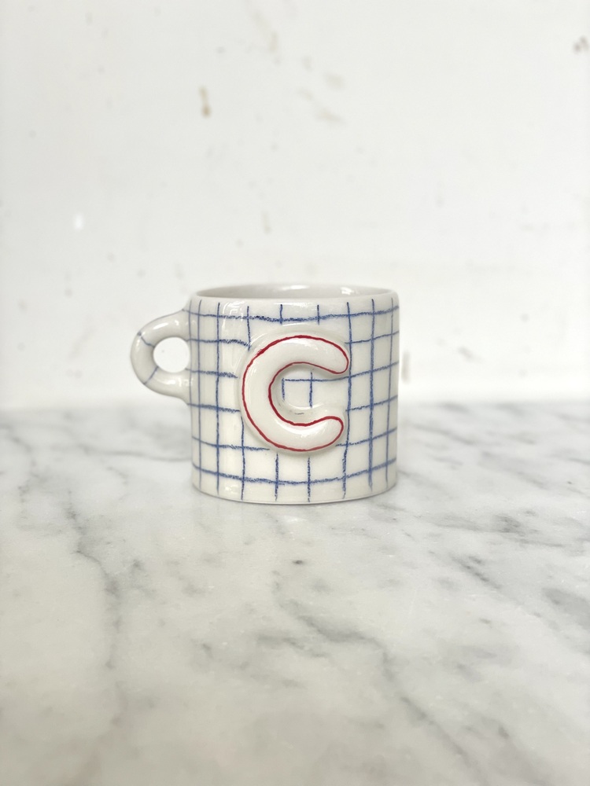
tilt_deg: -9.1
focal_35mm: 52
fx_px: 1182
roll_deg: +0.2
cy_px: 393
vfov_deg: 36.8
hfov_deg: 28.0
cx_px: 295
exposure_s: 1/122
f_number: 2
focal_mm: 6
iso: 100
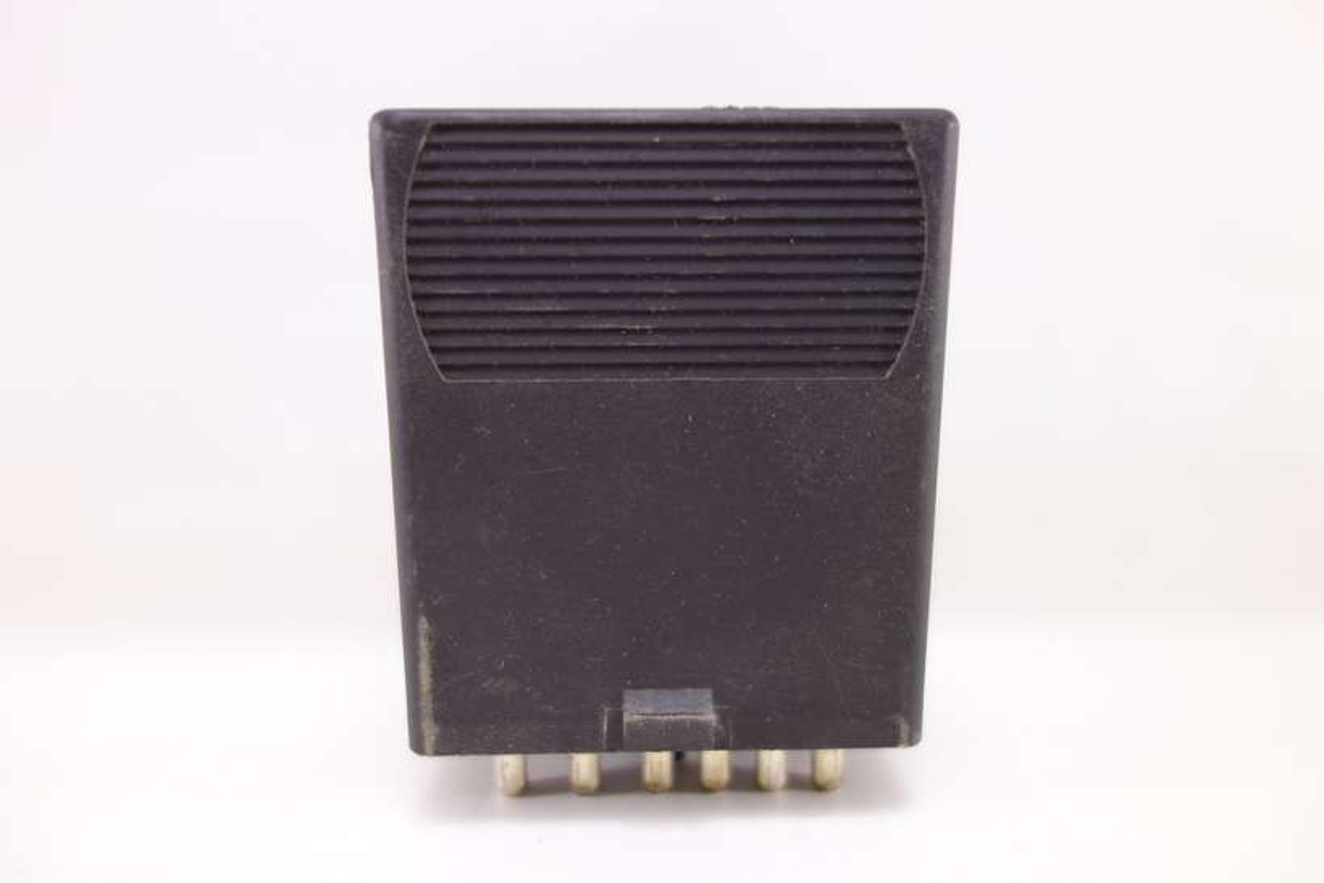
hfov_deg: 65.5
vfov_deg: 46.4
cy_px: 442
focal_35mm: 28
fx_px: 1030
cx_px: 662
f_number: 1.8
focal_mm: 10.4
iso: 125
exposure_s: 1/80
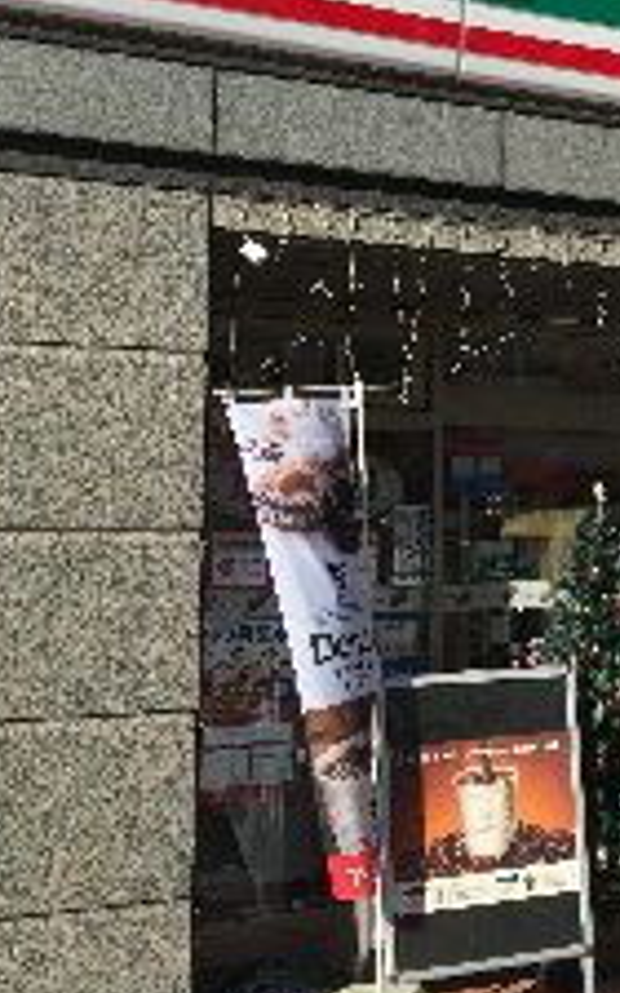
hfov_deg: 21.2
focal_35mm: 55
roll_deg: +0.6
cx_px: 824
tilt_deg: +5.3
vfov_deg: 36.8
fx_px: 1487
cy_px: 412
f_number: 2.2
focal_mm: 4.15
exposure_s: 1/2326
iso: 32
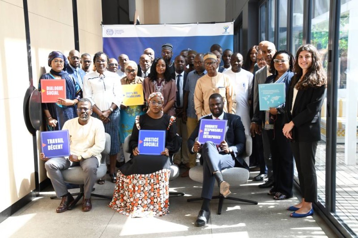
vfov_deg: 31.8
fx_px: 417
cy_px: 119
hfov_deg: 46.4
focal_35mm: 42
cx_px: 179
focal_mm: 28
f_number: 7.1
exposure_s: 1/200
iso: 800
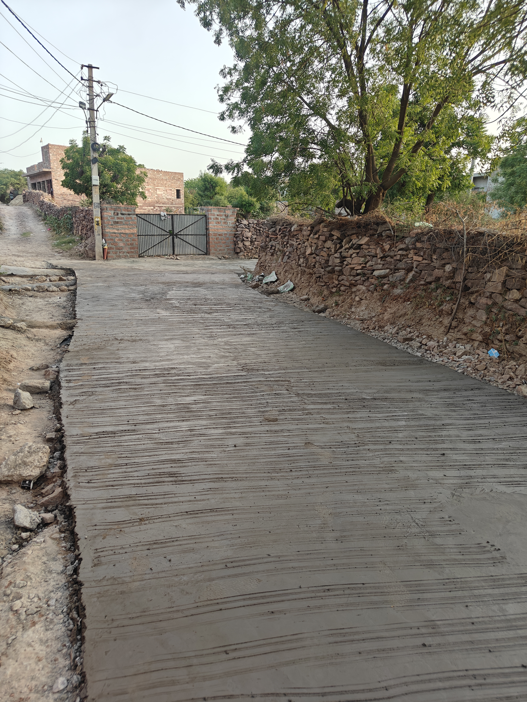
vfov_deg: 71.6
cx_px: 264
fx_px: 487
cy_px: 351
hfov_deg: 56.8
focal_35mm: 24
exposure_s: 1/536
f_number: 1.8
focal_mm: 5.59
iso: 50
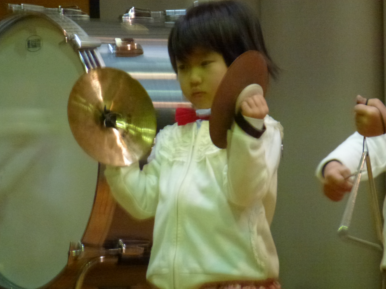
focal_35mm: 436
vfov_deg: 3.4
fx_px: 4862
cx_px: 208
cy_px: 159
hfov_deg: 4.5
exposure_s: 1/20
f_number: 5.9
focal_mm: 68.8
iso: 800
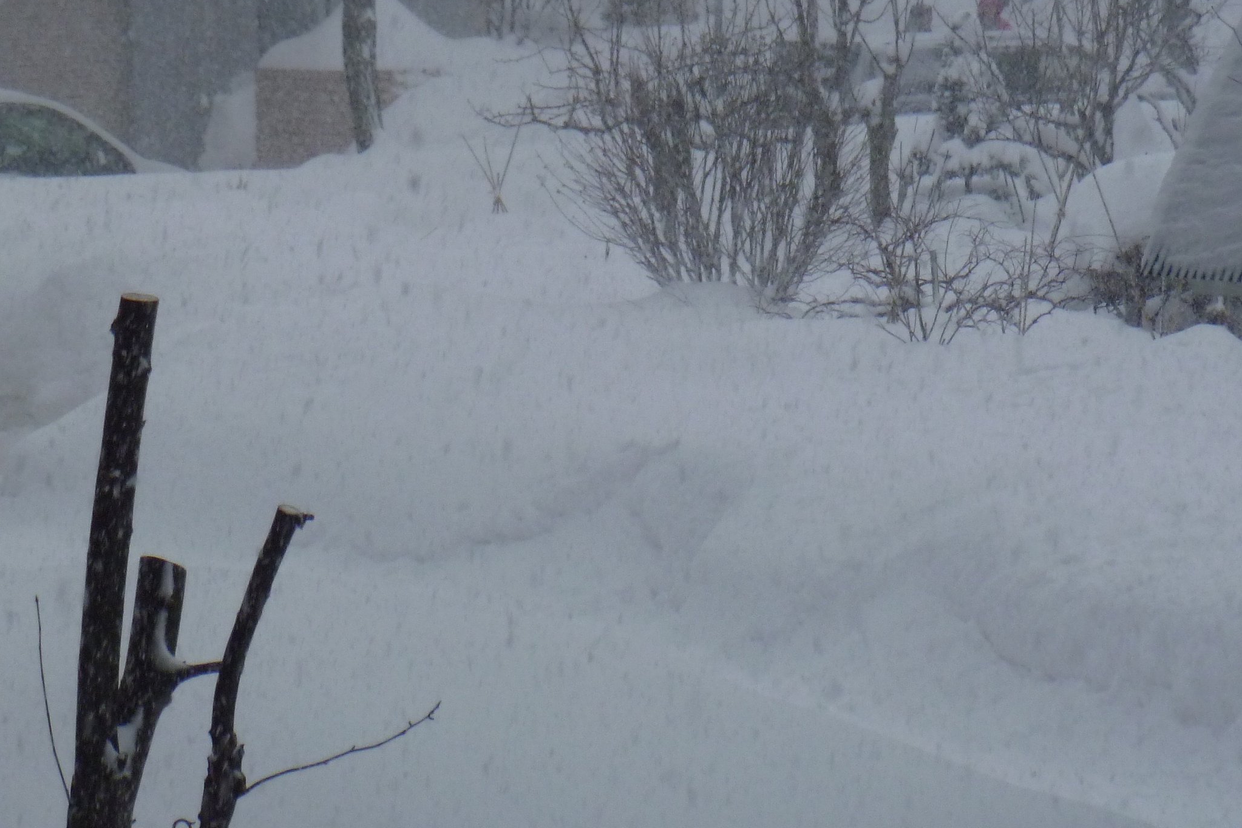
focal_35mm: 228
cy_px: 439
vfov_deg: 6.0
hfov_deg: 9.0
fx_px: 7865
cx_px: 621
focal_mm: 25.2
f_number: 5.9
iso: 200
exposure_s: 1/125
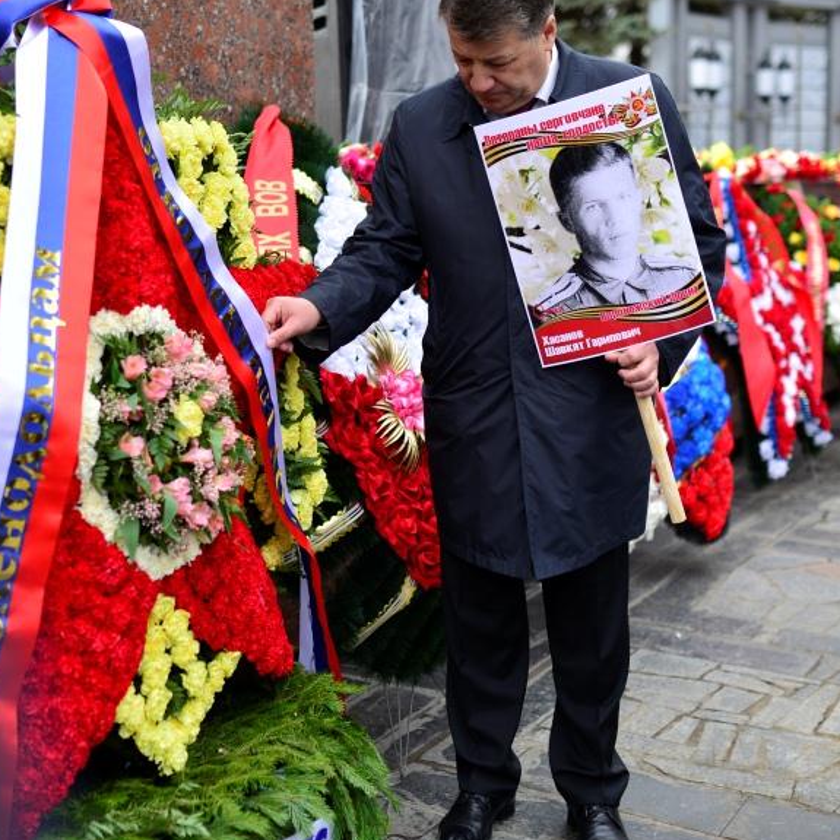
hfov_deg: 32.0
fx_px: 1455
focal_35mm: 53
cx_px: 305
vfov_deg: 32.1
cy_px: 354
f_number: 2
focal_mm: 35
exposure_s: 1/5000
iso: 500
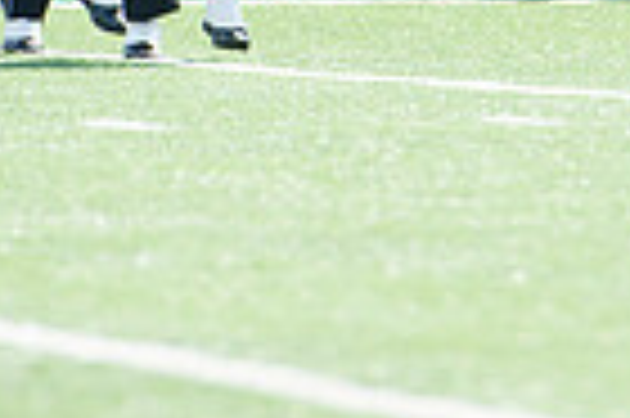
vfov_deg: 1.7
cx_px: 418
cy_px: -346
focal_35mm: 829
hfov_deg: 2.5
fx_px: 14490
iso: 200
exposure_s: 1/1000
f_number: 4.5
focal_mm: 200
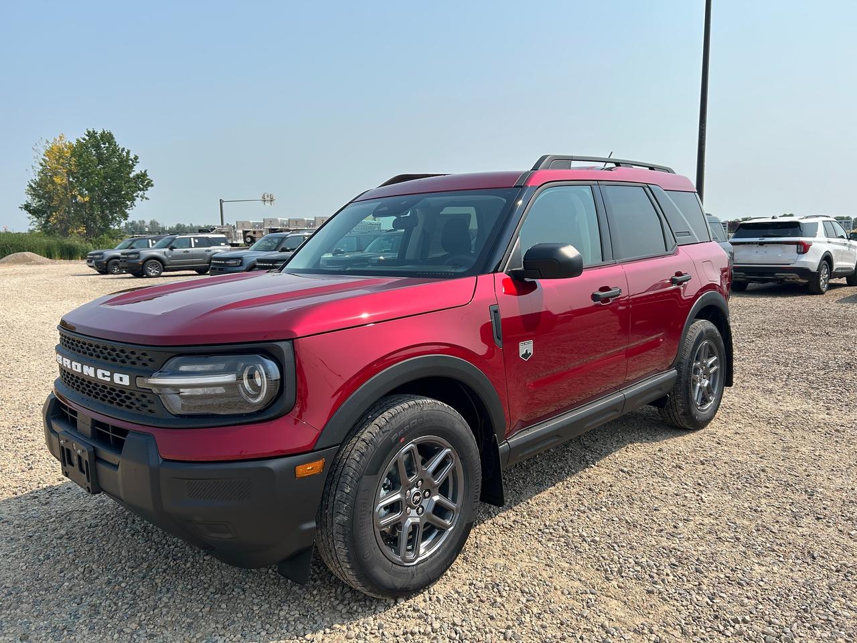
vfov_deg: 53.1
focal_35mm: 26
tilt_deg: -7.0
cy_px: 322
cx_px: 428
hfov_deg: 67.3
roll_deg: +0.2
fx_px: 644
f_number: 1.5
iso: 50
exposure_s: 1/4444
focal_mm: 5.7
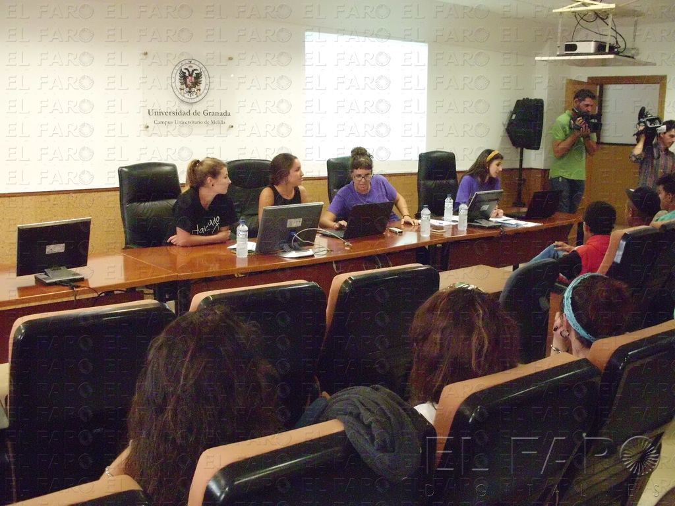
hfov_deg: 51.4
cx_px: 338
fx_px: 702
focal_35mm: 36
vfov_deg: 39.7
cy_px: 253
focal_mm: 6.3
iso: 800
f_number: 2.9
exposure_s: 1/100
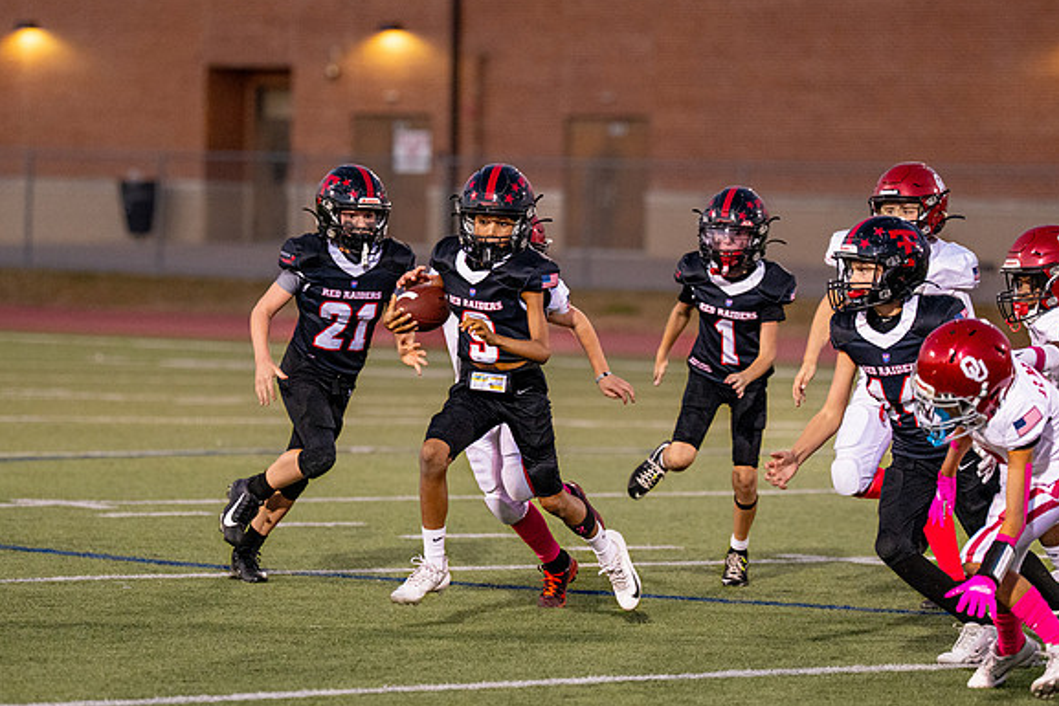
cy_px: 362
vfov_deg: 5.8
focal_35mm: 238
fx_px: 7002
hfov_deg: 8.6
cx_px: 501
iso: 3200
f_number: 2.8
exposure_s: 1/1250
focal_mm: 153
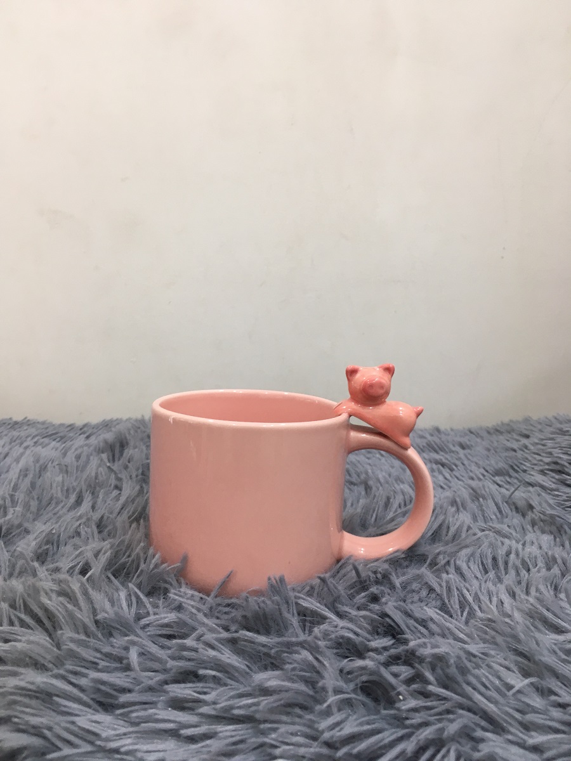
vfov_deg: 61.7
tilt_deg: -10.2
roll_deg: -1.4
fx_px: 638
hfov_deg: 48.2
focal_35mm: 29
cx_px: 286
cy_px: 380
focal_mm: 4.15
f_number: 2.2
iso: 80
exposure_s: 1/33
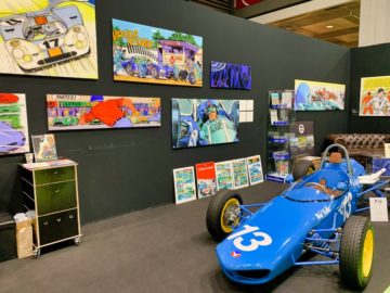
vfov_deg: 53.1
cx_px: 195
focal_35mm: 26
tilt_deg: -6.7
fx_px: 293
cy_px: 146
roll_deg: +0.3
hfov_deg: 67.3
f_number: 1.8
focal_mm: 4.25
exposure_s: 1/60
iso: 125
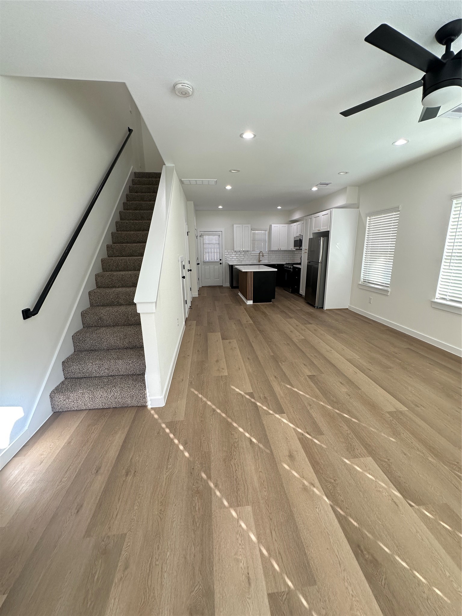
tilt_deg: -13.2
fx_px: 249
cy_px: 308
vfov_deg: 102.1
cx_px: 231
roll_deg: -0.2
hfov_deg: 85.7
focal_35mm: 14
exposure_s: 1/120
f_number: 2.2
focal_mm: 2.22
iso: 160
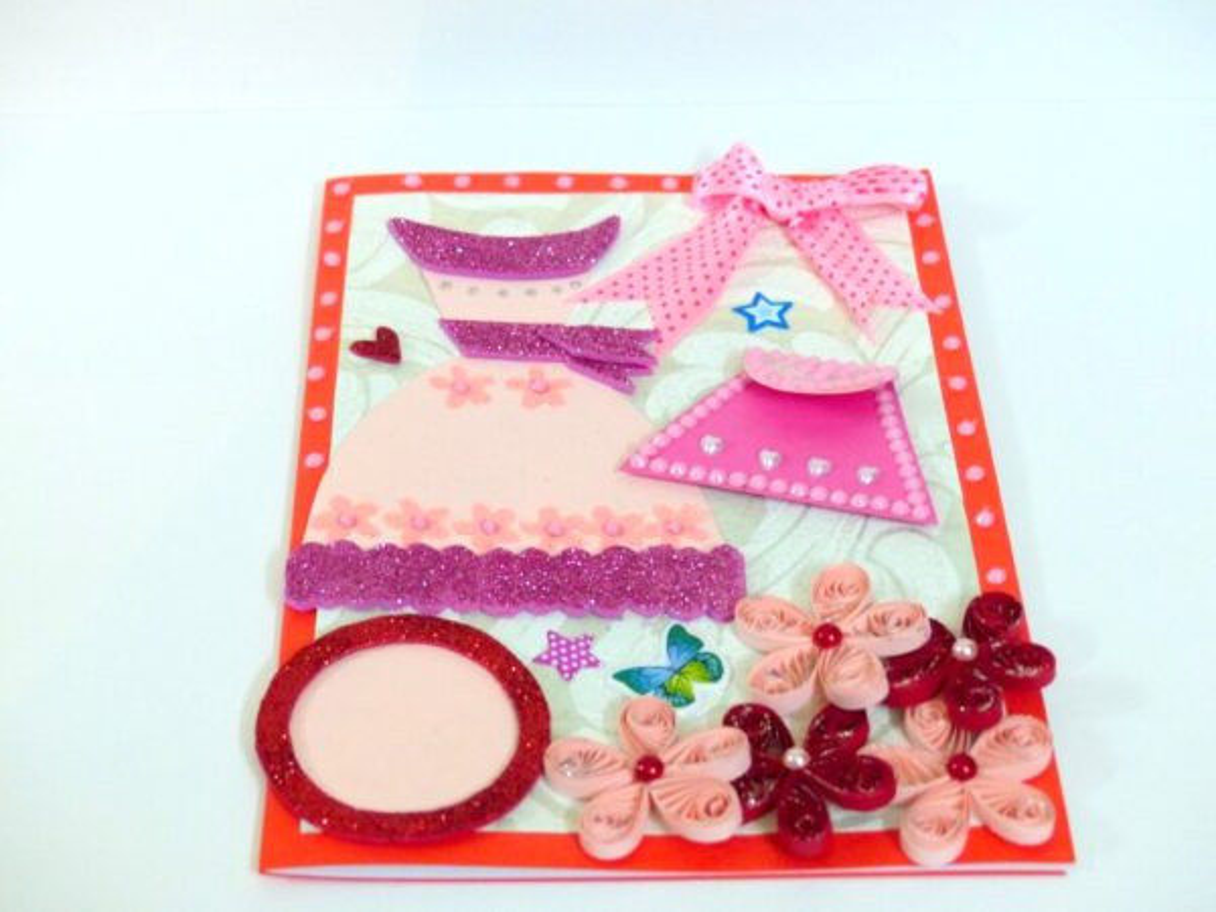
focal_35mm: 66
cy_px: 456
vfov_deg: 22.3
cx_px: 608
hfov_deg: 29.4
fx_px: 2318
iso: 400
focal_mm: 11.9
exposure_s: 1/30
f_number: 2.8
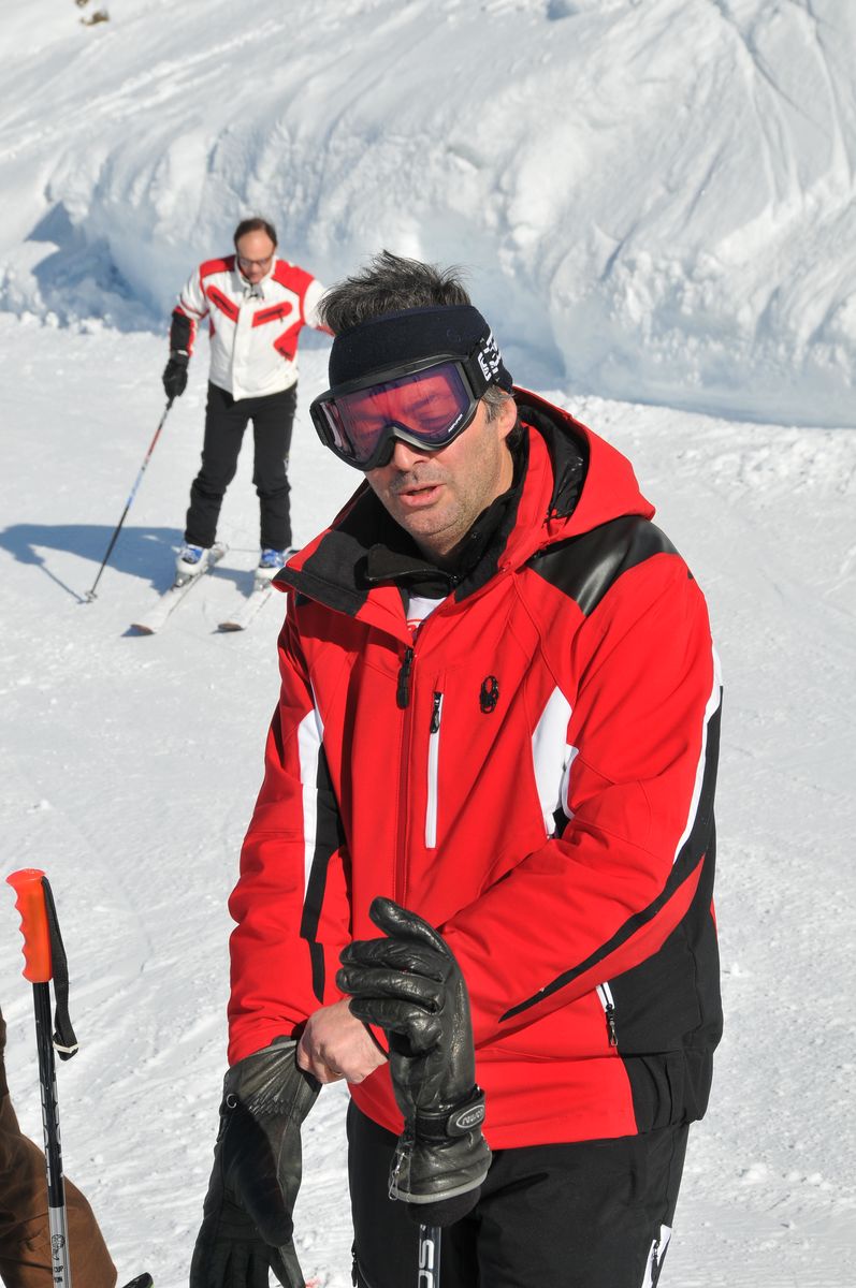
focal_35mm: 105
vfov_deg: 19.5
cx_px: 428
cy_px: 644
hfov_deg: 13.0
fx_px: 3754
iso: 200
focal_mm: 70
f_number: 13
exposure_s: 1/400
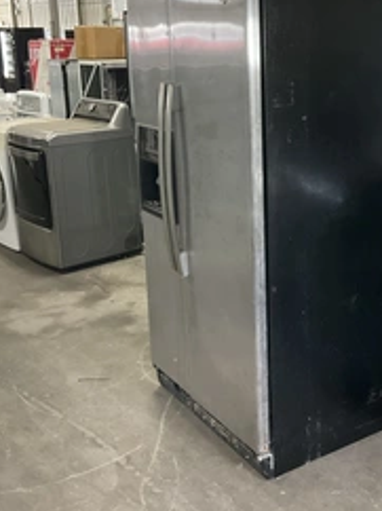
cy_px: 211
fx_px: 708
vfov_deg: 39.6
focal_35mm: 48
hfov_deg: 29.9
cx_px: 270
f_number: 1.8
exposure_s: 1/40
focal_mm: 3
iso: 320
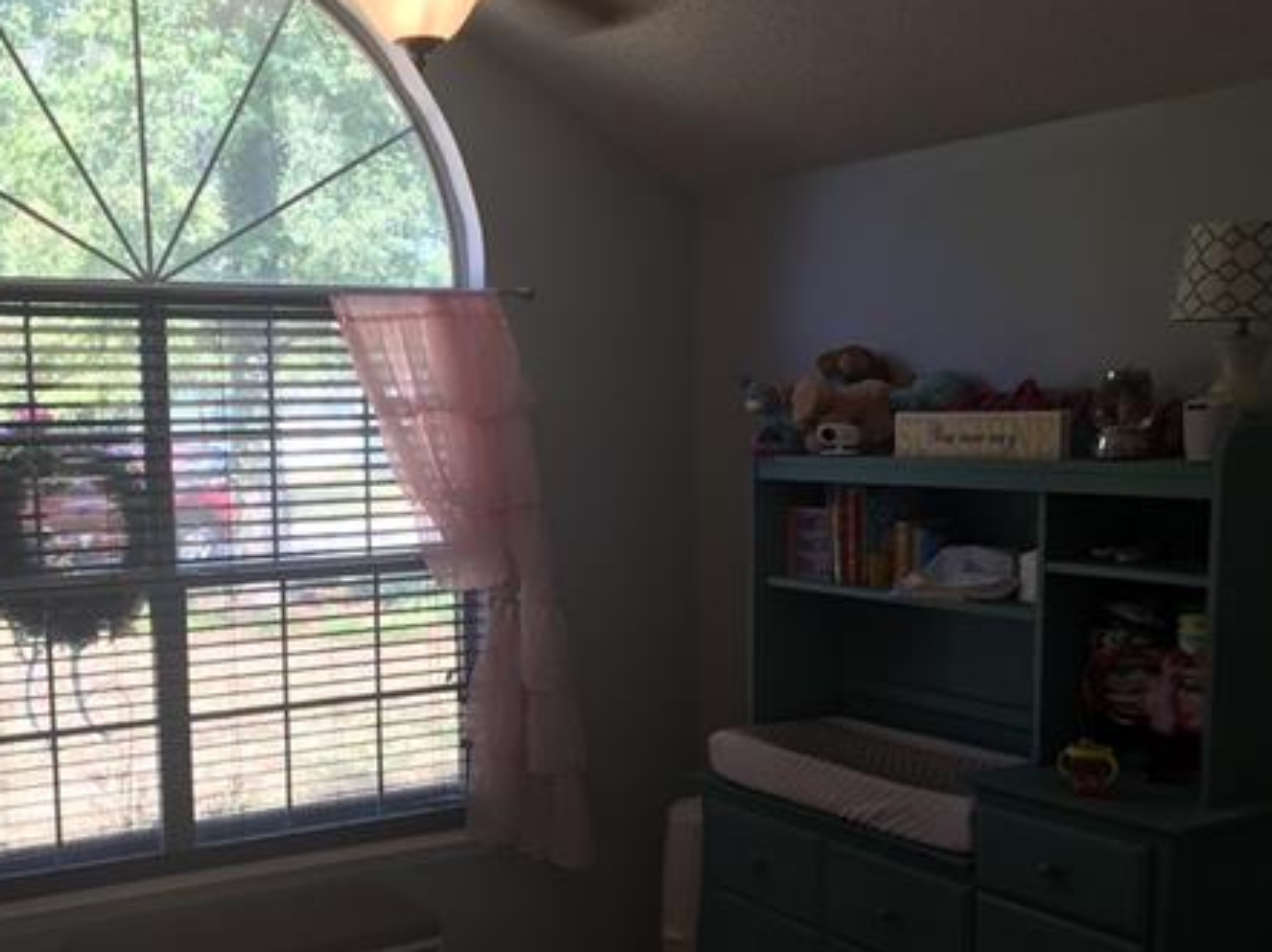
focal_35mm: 42
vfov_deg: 34.0
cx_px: 429
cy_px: 633
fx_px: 1542
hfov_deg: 44.2
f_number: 2.2
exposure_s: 1/60
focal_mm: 4.15
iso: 25
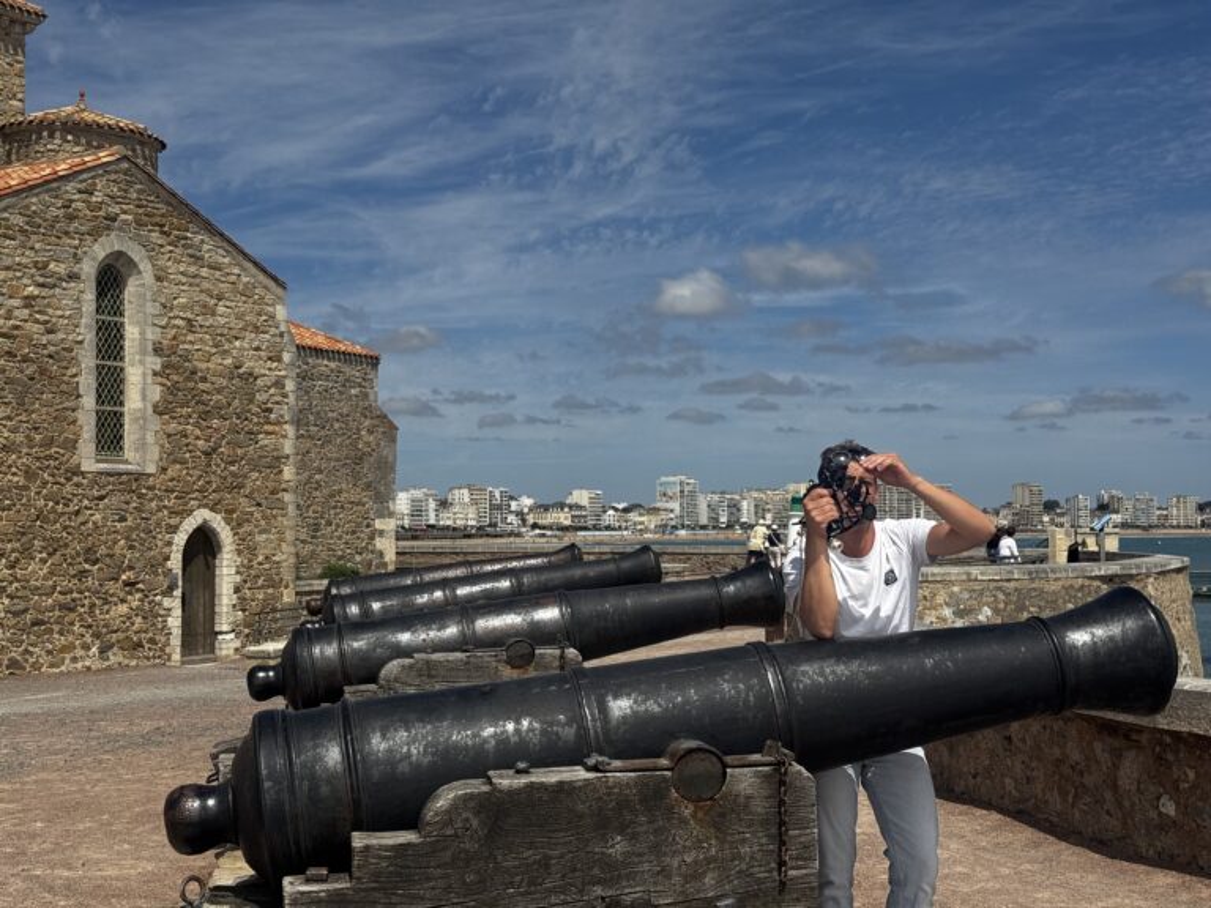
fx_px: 1679
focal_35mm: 48
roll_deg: +0.2
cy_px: 454
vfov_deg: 30.3
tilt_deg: +1.5
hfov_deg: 39.7
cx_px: 606
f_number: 1.78
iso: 64
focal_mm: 6.76
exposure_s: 1/9009
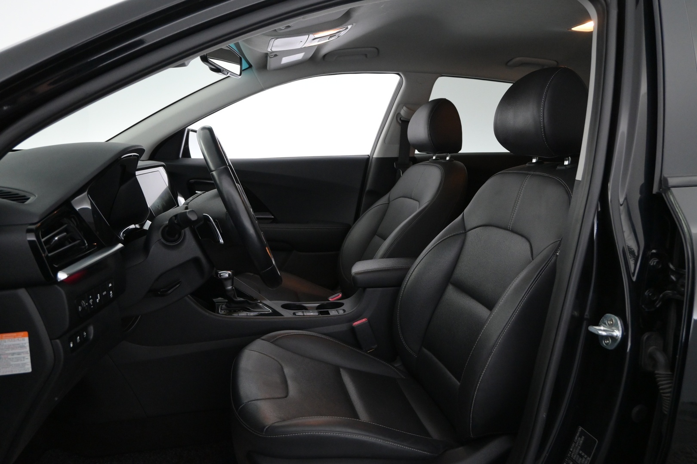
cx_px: 348
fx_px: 523
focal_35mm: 27
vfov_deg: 47.9
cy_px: 232
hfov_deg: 67.4
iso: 2500
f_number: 4.5
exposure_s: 1/60
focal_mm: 18
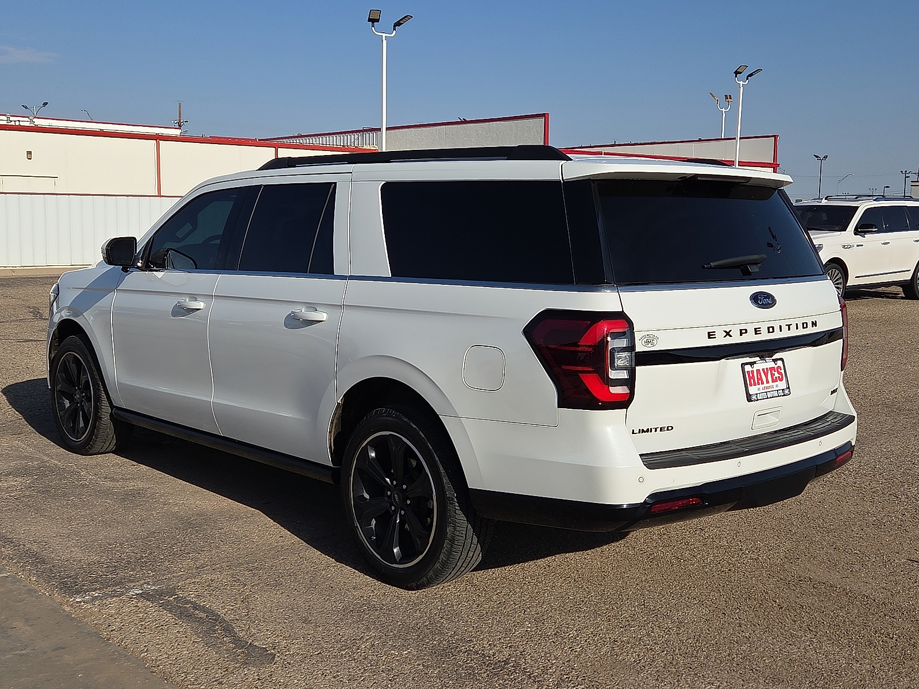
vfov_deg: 36.8
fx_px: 1035
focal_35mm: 39
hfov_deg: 47.9
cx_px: 460
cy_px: 344
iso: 67
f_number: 1.8
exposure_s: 1/10000
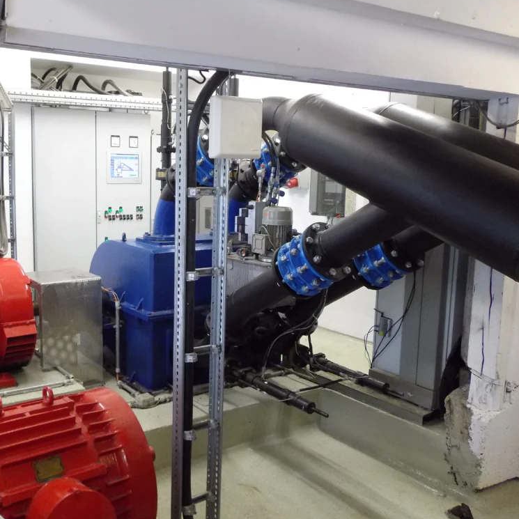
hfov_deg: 47.5
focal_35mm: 34
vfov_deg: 48.5
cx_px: 167
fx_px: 577
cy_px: 258
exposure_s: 1/50
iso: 461
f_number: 3.1
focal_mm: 5
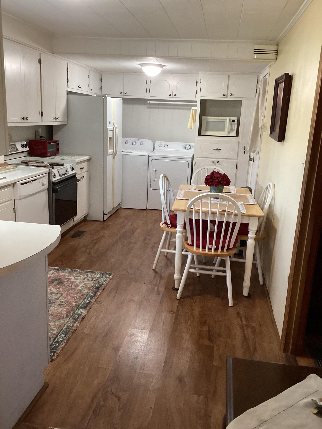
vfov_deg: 58.4
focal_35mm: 31
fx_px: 384
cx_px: 161
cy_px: 214
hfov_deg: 45.4
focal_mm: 3.3
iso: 320
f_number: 2.4
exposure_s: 1/60
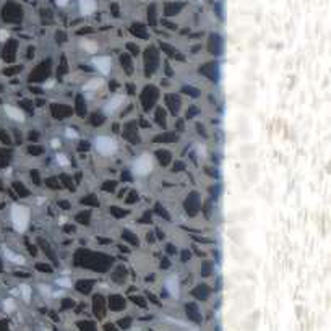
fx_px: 13733
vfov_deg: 1.4
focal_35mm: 1269
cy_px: 208
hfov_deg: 1.4
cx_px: -1356
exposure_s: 1/200
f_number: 7.1
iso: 200
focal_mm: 95
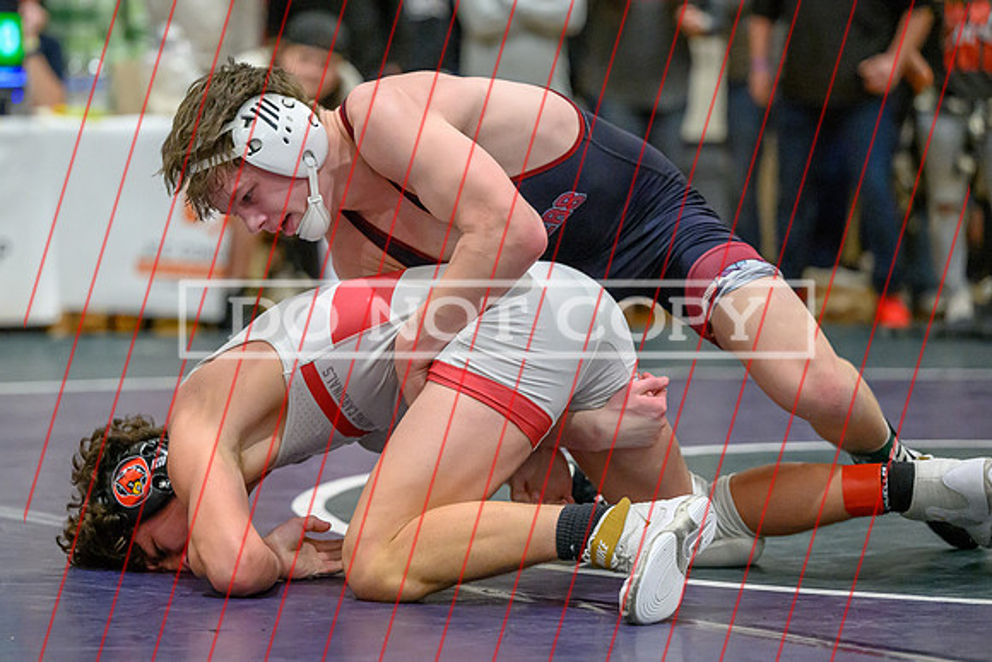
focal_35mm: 148
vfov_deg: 9.3
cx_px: 401
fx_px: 4073
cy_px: 273
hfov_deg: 13.9
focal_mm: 120
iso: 8000
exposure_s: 1/800
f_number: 2.8
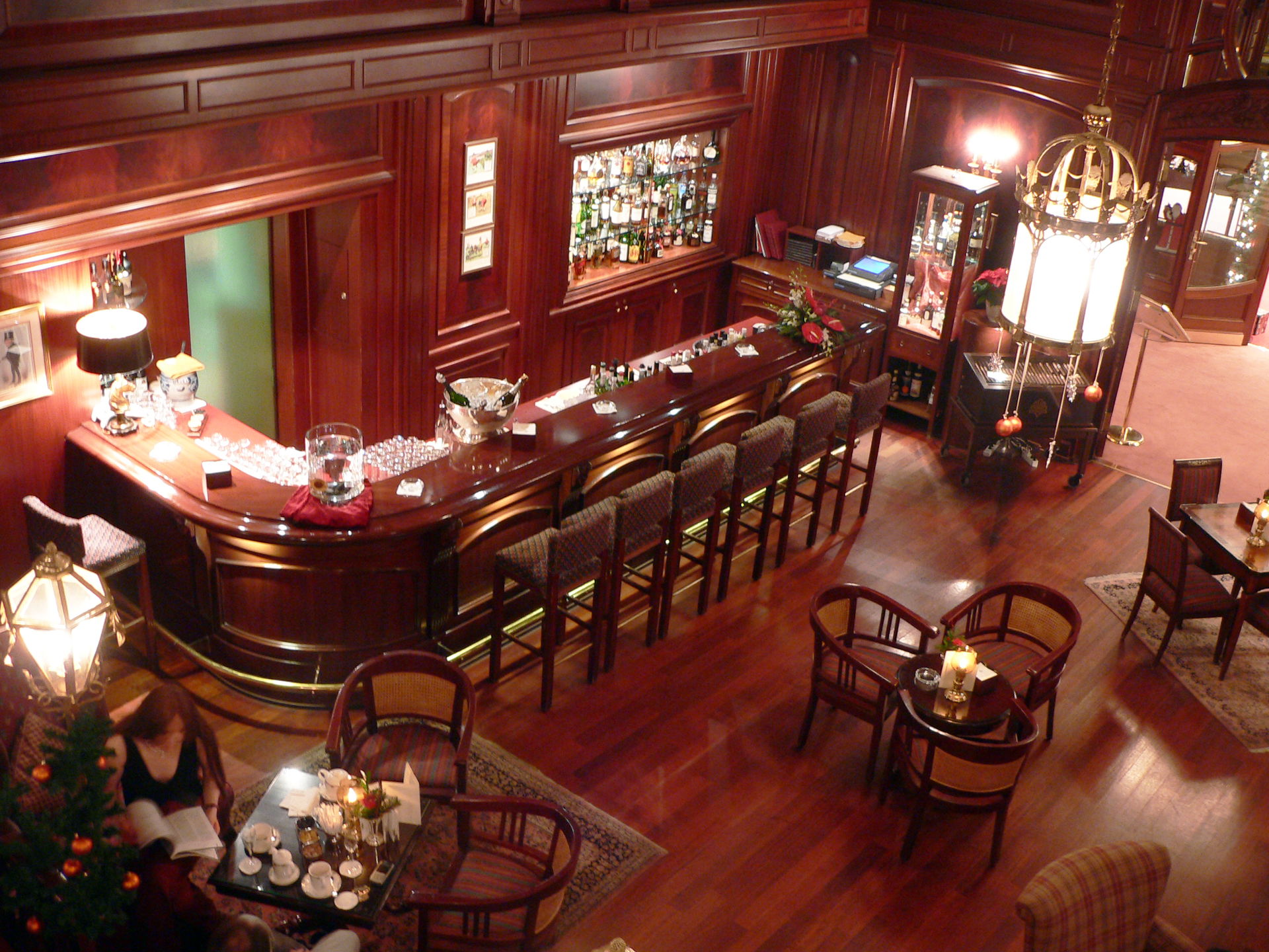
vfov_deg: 39.7
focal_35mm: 36
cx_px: 634
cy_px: 476
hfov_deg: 51.4
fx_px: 1320
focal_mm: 6
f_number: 2.8
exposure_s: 1
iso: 100
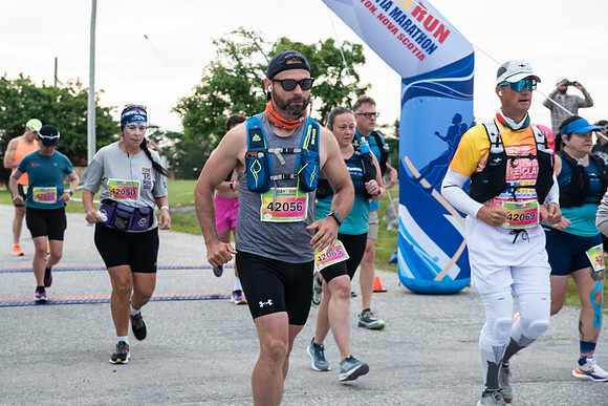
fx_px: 1105
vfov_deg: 20.8
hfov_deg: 30.7
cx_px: 253
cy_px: 169
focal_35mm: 65
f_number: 5
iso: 800
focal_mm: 56
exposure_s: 1/250
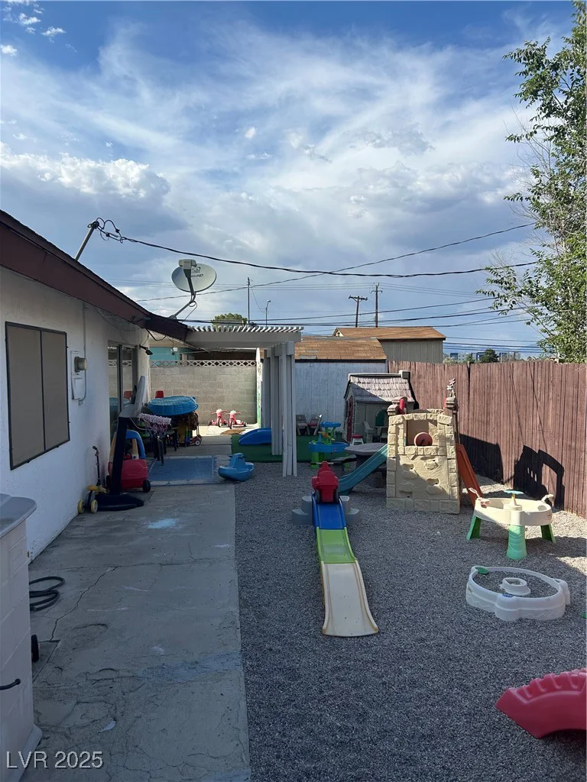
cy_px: 391
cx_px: 294
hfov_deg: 53.1
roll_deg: +0.6
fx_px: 588
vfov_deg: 67.3
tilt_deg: -4.8
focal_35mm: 26
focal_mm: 5.7
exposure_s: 1/4274
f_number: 1.5
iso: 50
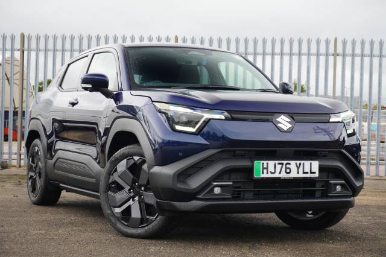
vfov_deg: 18.2
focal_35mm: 75
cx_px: 193
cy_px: 128
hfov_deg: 27.0
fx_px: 804
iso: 250
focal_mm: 50
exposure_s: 1/90
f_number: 5.6
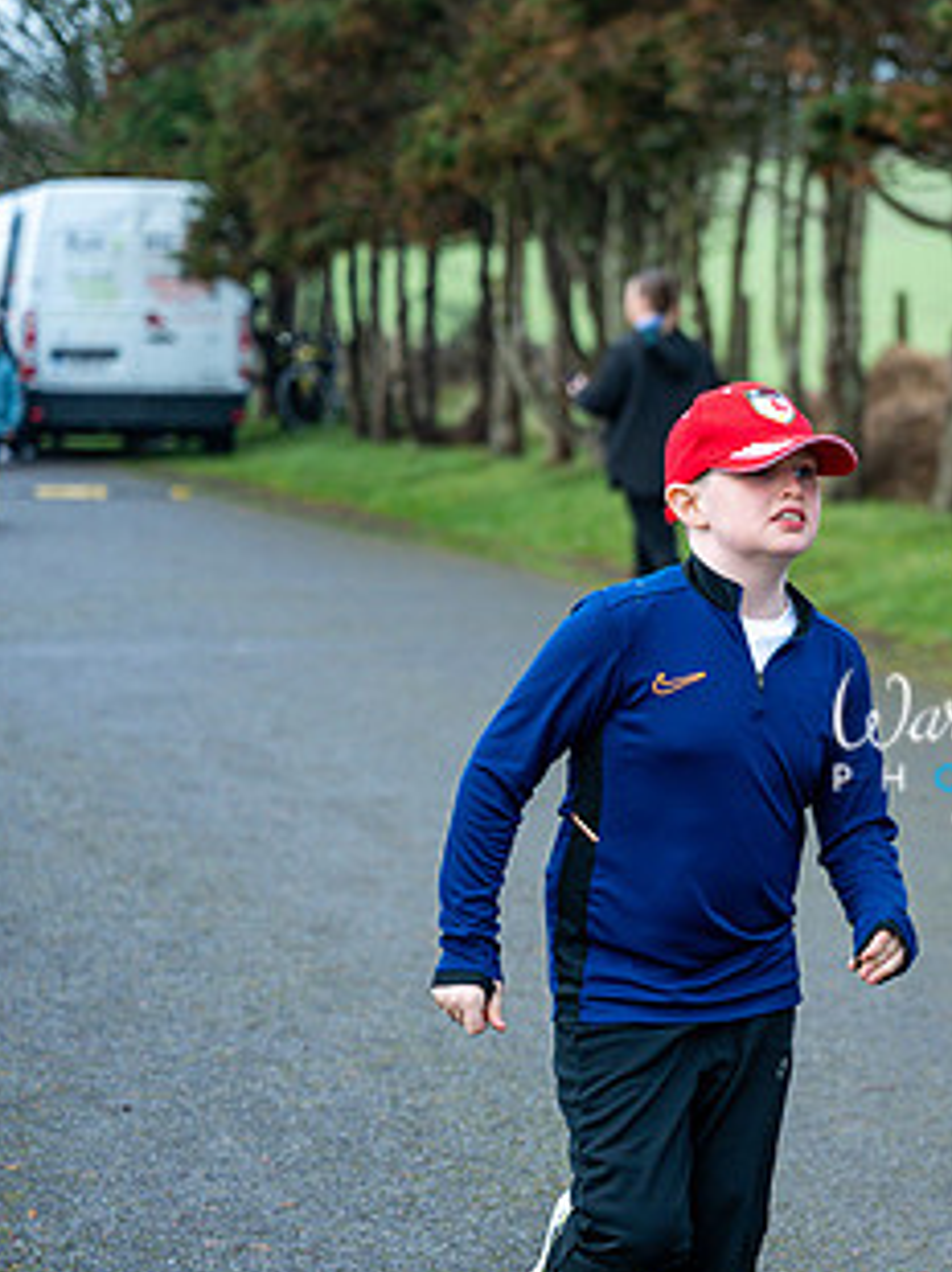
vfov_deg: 15.7
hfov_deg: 11.5
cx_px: 1100
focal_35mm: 126
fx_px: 4627
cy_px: 650
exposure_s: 1/1250
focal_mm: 70
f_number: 2.8
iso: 560
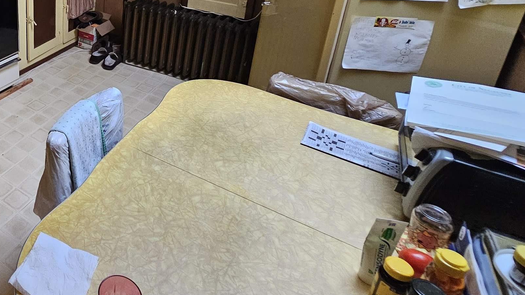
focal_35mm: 27
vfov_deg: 38.9
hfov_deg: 59.5
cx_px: 53
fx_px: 376
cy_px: 12
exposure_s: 1/24
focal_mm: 2.2
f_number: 2.2
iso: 640
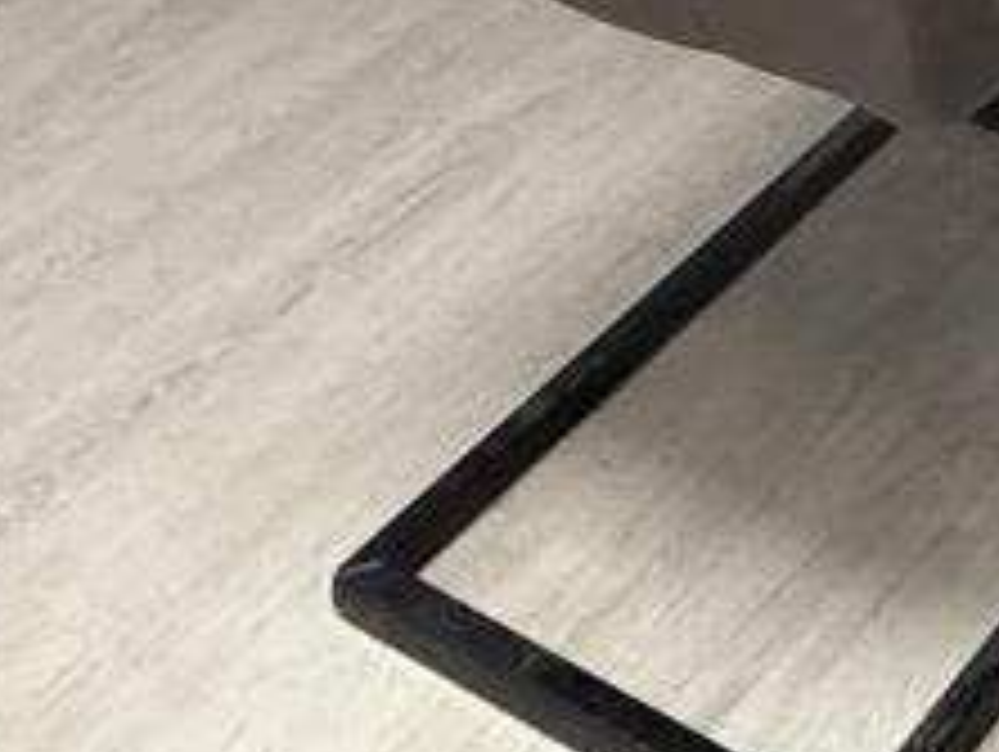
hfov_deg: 19.0
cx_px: 1636
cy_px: -1378
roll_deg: -0.9
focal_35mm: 86
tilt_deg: -6.0
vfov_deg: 11.6
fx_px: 2485
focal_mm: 2.22
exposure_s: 1/60
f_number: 2.2
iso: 400
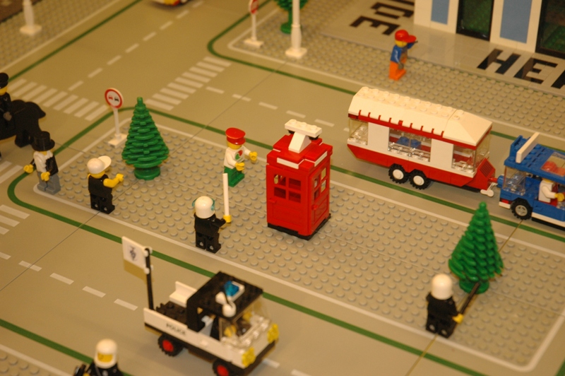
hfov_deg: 24.6
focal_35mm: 82
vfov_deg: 16.5
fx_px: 1294
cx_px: 282
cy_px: 188
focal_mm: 55
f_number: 4.5
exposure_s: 1/60
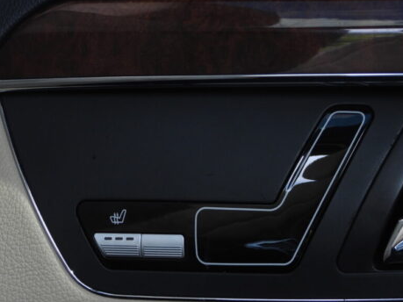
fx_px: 1897
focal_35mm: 163
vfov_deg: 9.1
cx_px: 214
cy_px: 209
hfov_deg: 12.1
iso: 125
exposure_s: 1/60
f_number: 4
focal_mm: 18.9
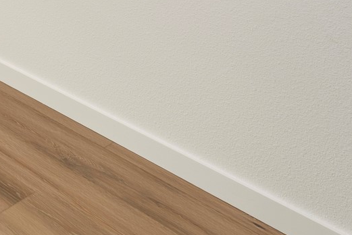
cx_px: -310
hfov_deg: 21.2
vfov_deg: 17.9
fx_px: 489
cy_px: -243
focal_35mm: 50
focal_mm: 12
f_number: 8
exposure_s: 1/8
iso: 100
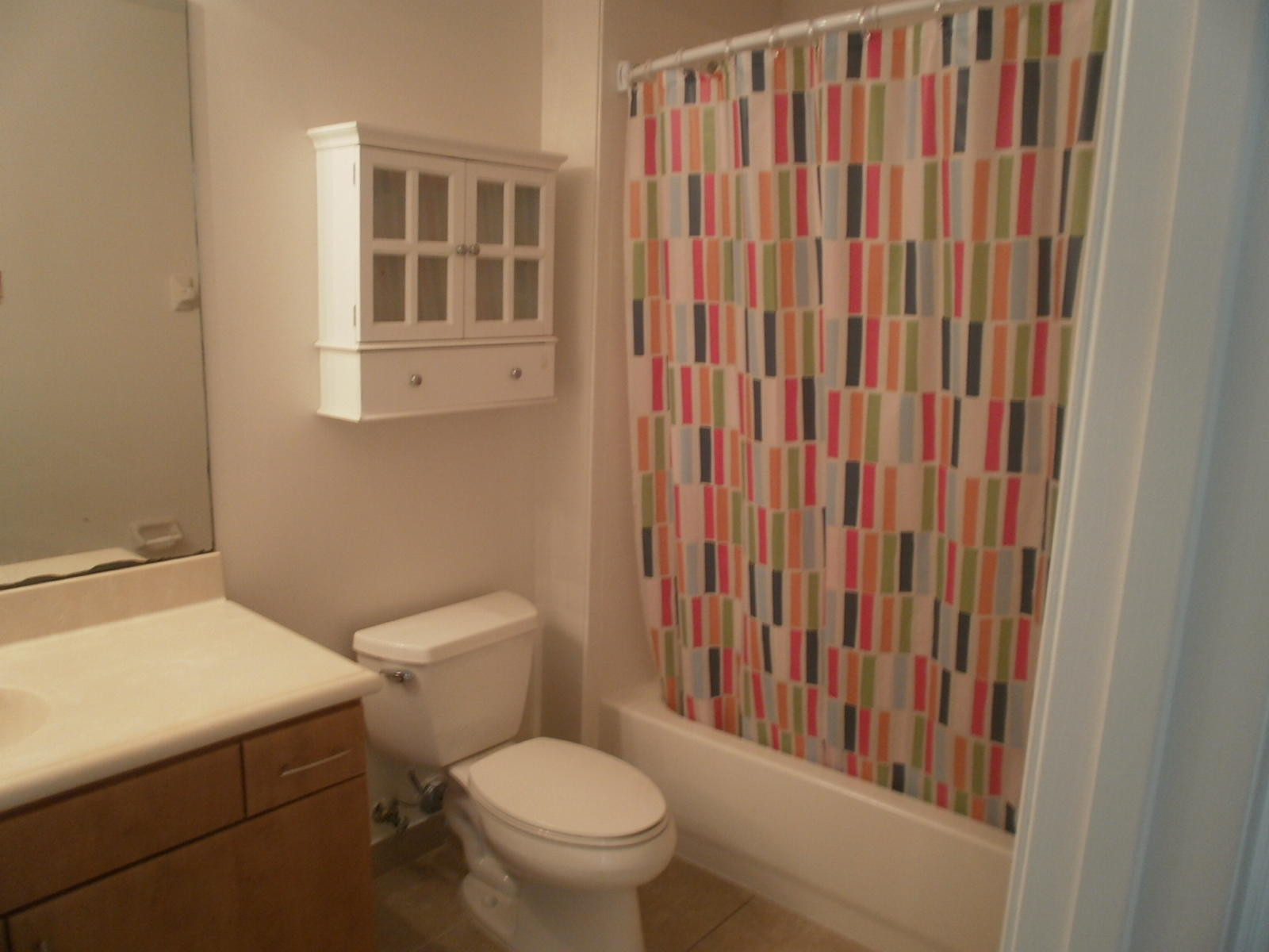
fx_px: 953
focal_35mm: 26
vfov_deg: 53.1
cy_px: 476
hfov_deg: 67.3
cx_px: 634
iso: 125
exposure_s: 1/6
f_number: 2.6
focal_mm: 4.65
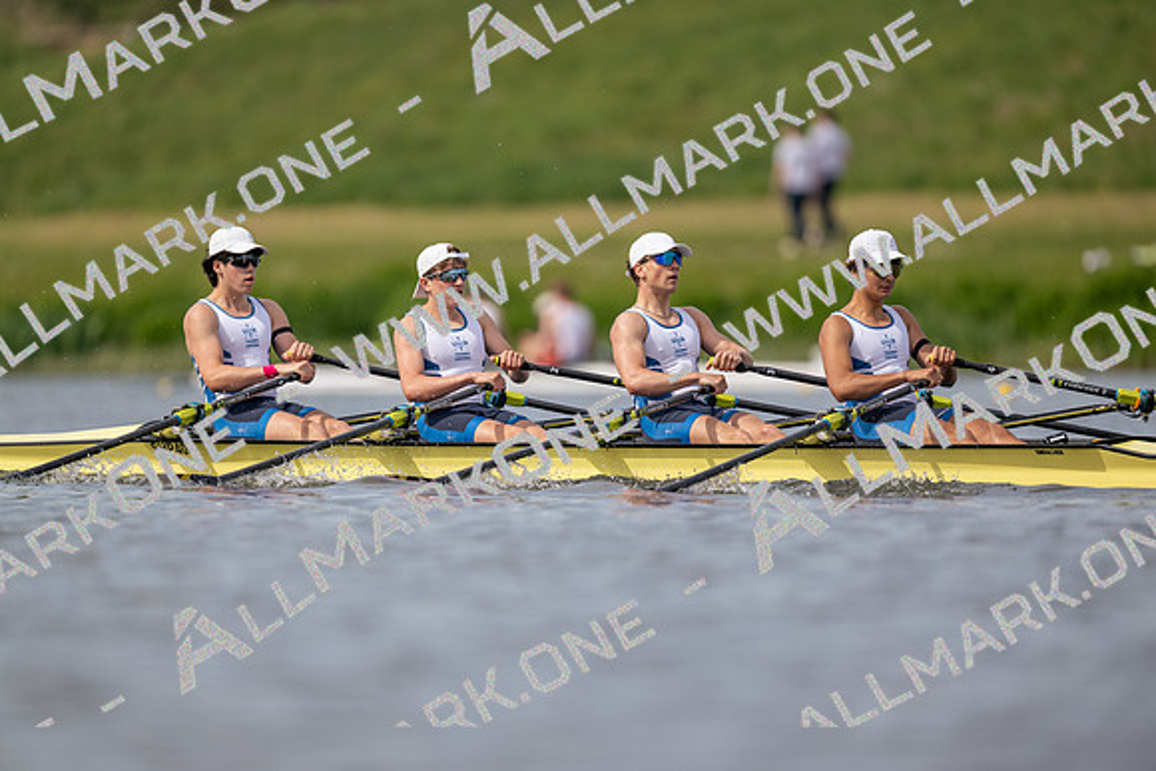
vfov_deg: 2.3
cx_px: 578
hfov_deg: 3.4
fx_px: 19270
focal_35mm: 600
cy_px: 386
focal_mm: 600
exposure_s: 1/2500
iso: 250
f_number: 4
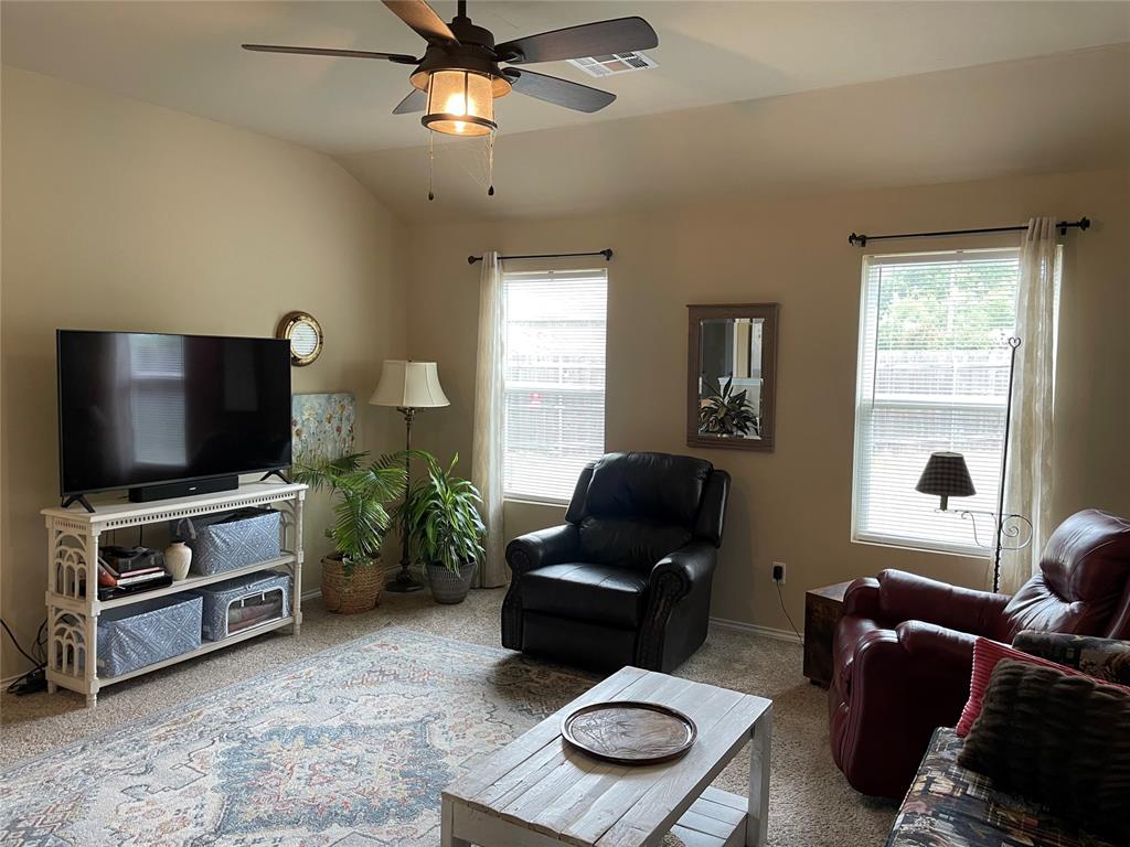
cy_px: 424
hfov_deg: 67.3
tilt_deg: -4.6
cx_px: 565
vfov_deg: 53.1
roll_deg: -1.0
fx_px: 849
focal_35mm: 26
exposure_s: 1/60
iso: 100
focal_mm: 4.2
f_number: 1.6
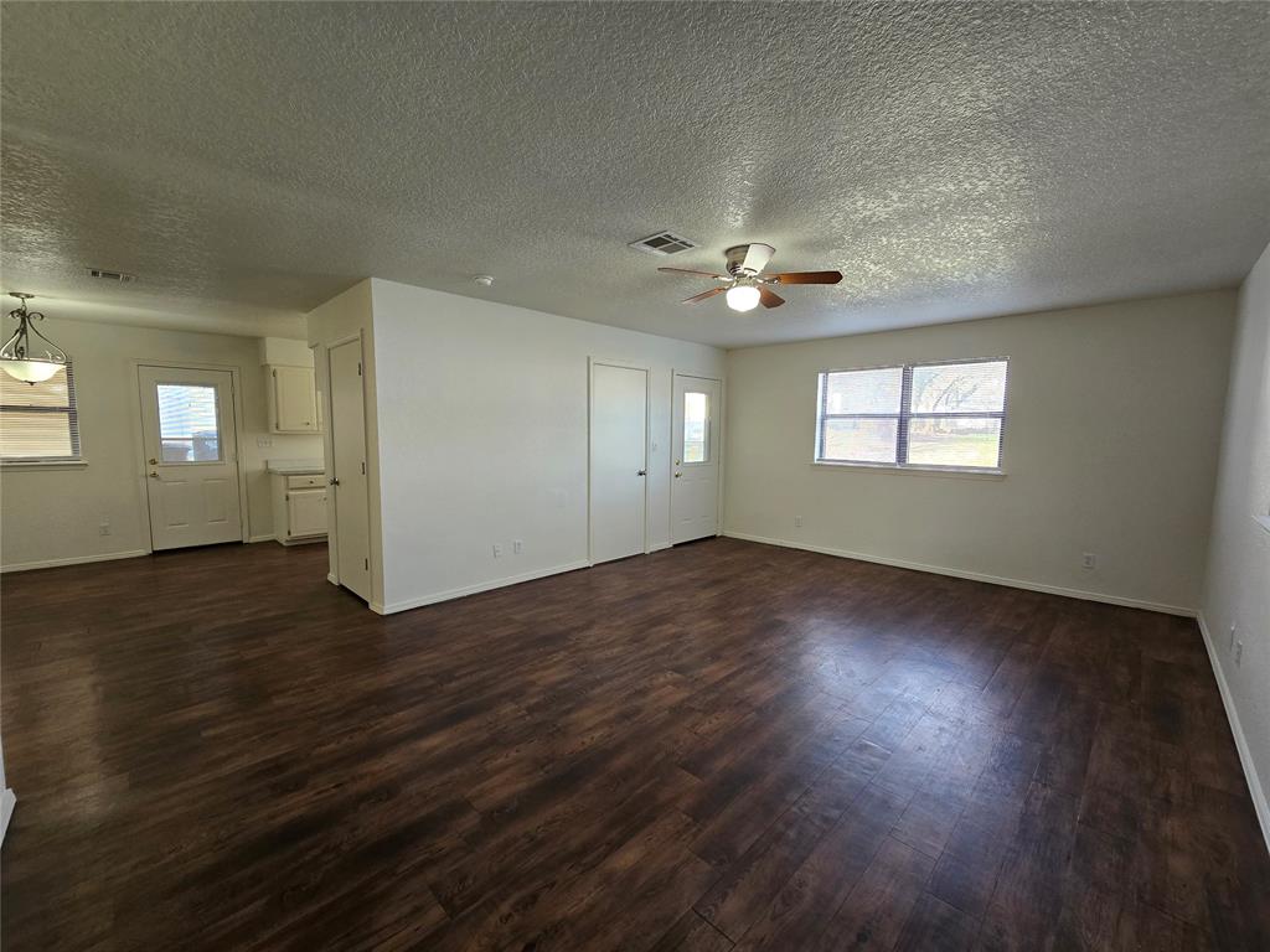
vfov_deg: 89.9
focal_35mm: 13
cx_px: 635
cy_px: 476
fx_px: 477
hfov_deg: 106.2
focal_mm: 2.2
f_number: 2.2
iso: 125
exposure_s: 1/60
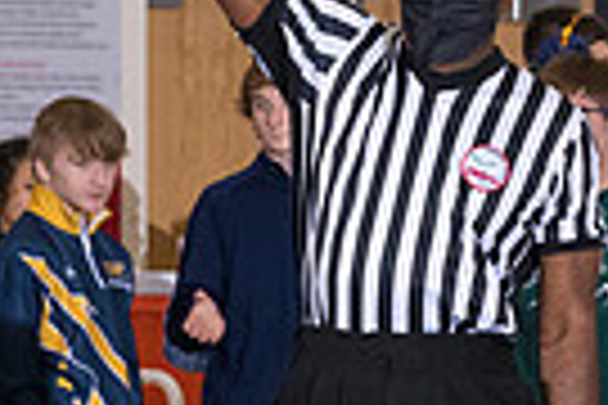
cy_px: 374
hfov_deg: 3.1
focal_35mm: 656
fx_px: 11078
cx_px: 1117
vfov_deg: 2.1
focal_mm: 102
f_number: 5.6
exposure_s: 1/250
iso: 2000
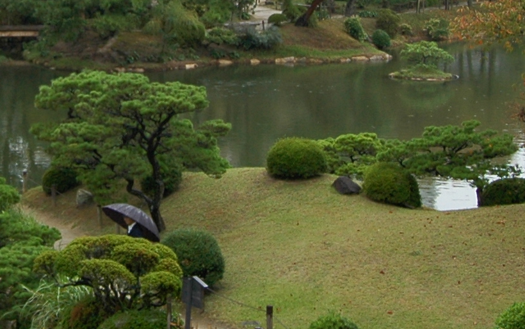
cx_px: 38
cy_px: -53
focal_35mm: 112
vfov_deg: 11.5
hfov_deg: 18.3
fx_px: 1603
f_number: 6.7
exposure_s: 1/60
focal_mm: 20
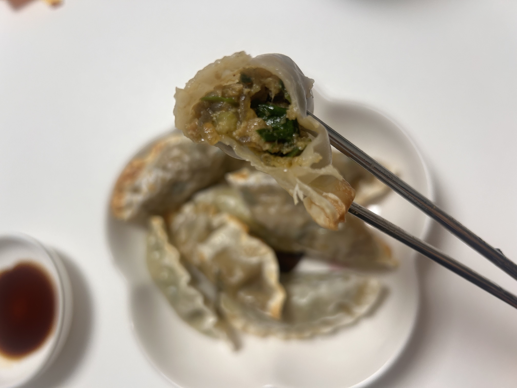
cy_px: 194
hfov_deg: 67.3
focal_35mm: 26
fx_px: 388
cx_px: 258
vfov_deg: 53.1
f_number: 1.5
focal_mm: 5.7
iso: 100
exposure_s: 1/120
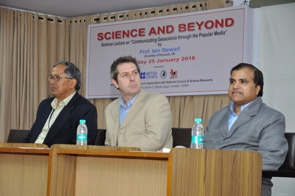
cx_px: 148
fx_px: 835
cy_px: 98
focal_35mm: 102
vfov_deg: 13.4
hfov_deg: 20.0
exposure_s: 1/60
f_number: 5.6
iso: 1600
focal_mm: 68
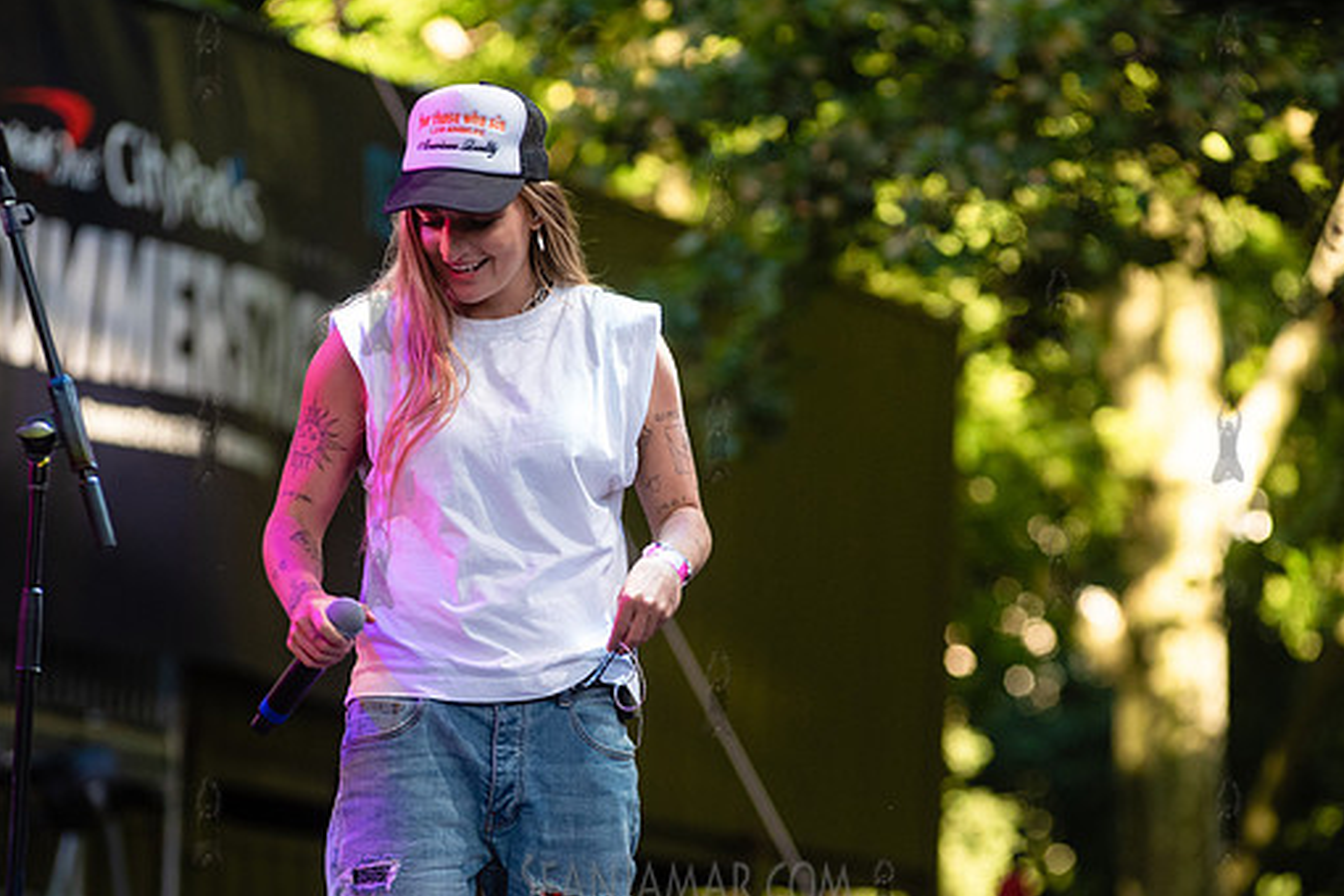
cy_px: 476
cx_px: 695
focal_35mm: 227
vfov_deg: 6.1
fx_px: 8474
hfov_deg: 9.1
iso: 1000
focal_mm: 185
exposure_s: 1/400
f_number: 4
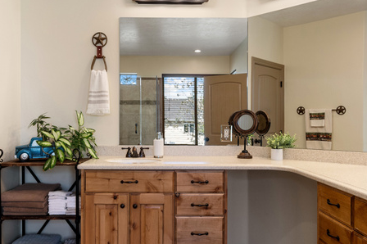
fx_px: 326
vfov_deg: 41.1
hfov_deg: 58.6
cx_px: 166
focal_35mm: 32
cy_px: 125
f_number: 7.1
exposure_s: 1/25
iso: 500
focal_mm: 14
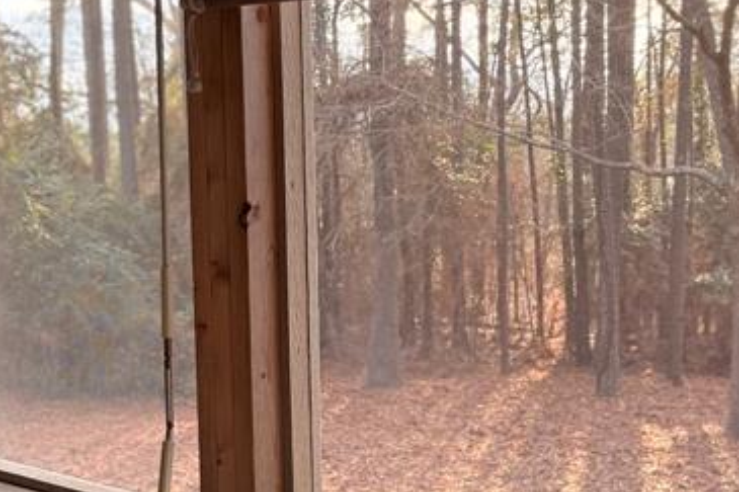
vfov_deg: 19.4
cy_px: 281
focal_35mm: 70
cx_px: 332
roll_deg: +0.7
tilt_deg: -5.8
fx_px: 1436
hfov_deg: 28.8
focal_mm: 6.76
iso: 100
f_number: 1.78
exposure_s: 1/183
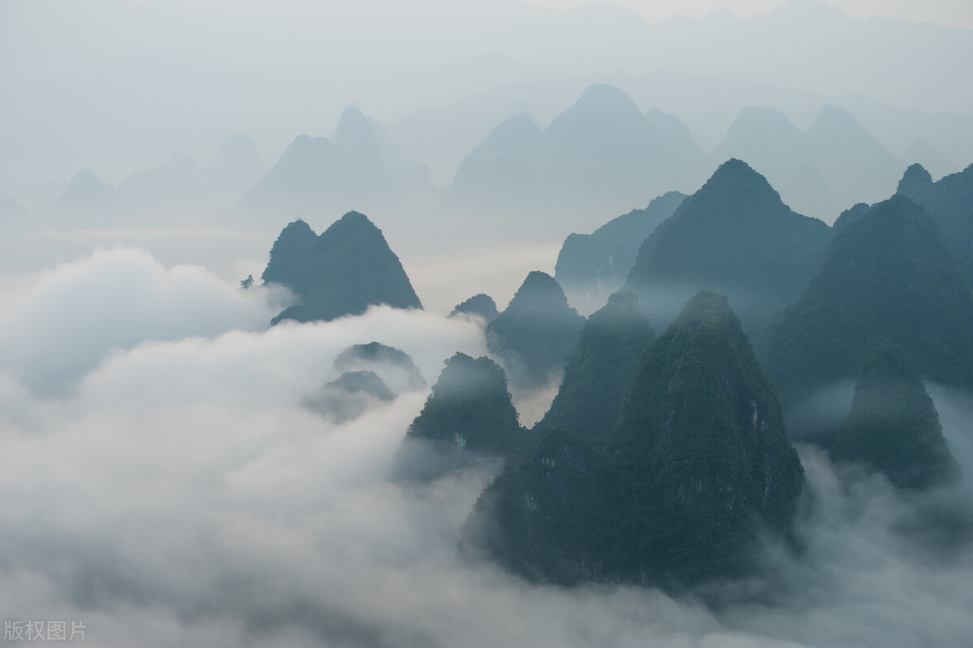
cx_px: 486
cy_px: 324
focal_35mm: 90
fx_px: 2431
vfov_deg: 15.2
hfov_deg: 22.6
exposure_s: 1/15
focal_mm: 90
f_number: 8
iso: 200
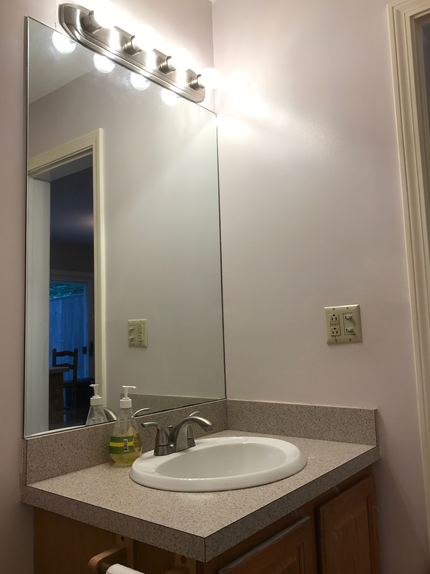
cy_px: 281
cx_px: 217
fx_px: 497
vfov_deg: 60.0
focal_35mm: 30
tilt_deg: +6.4
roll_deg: +1.4
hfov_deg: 46.8
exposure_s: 1/60
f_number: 1.8
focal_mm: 3.99
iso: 25
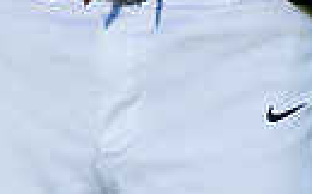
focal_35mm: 750
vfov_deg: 1.7
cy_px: -460
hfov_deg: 2.8
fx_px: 6372
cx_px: 131
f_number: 6.3
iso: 100
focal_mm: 165
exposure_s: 1/250
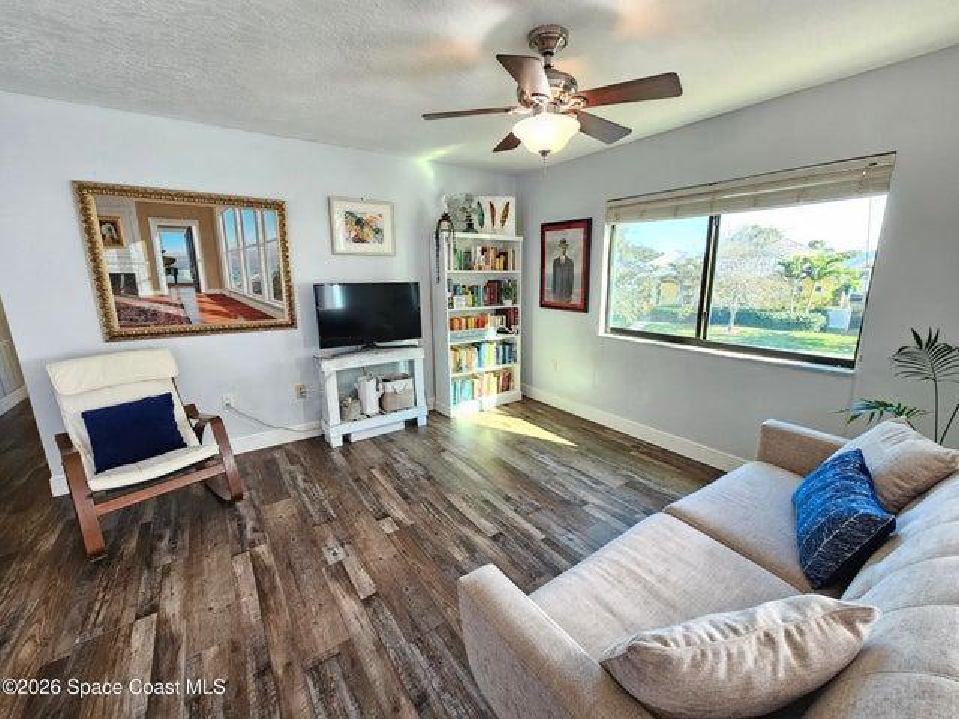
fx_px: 360
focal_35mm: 13
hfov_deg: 106.2
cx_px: 480
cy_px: 360
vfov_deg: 89.9
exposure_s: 1/60
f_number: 2.2
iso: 125
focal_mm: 2.2
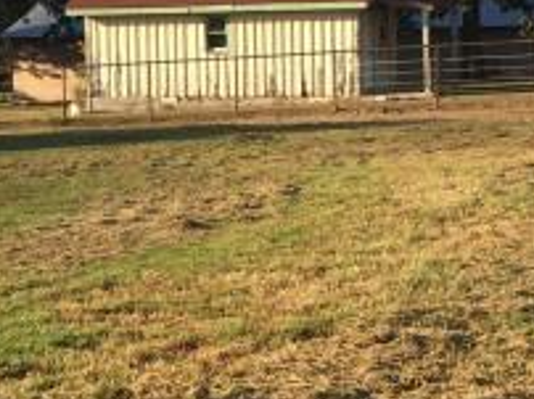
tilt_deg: -6.6
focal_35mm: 115
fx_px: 1772
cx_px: -66
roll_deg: -1.9
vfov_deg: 12.8
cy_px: 111
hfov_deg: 16.6
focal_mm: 4.15
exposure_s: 1/1520
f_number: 2.2
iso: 32
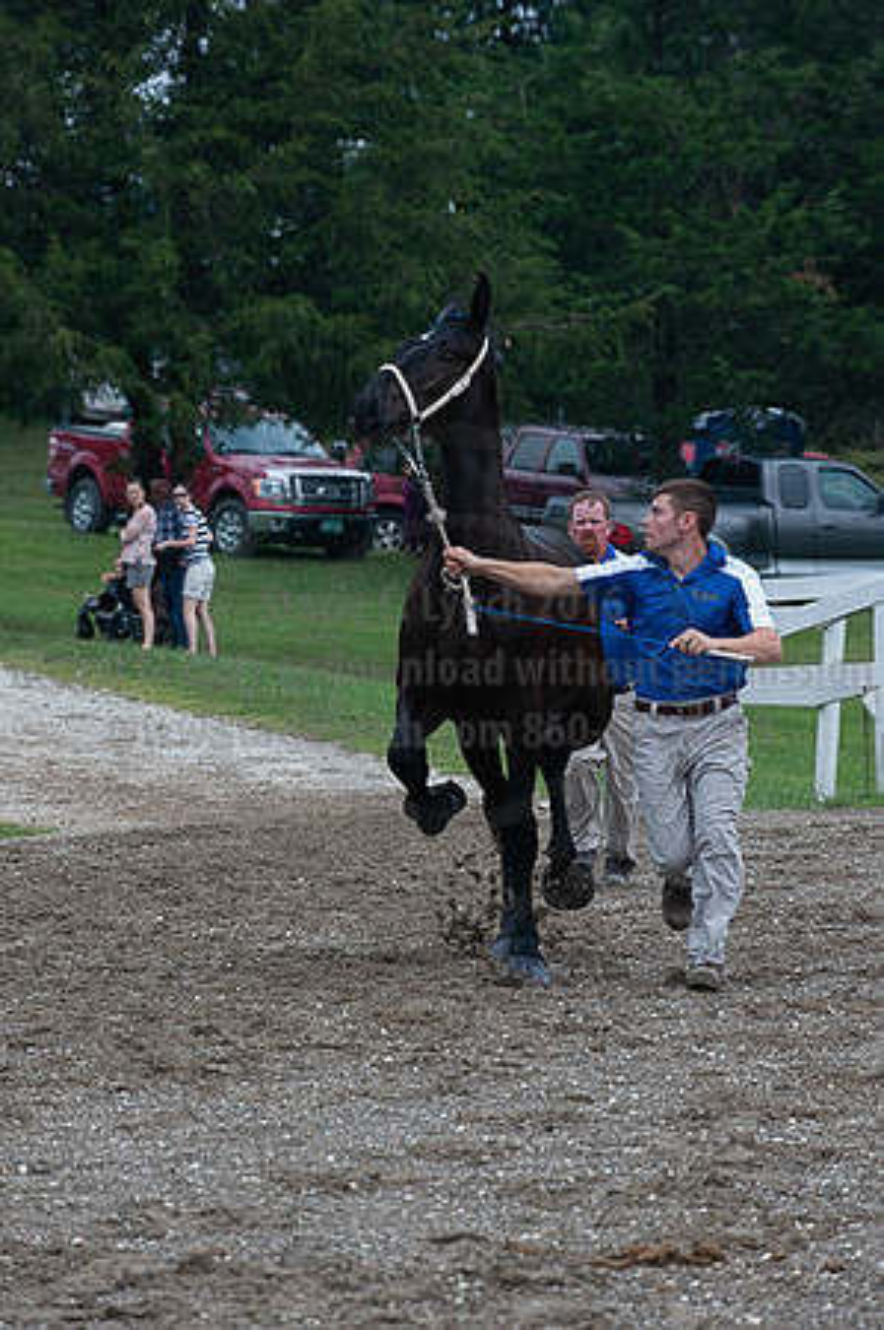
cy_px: 665
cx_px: 442
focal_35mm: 200
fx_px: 7383
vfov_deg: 10.3
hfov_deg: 6.9
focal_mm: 200
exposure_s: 1/1000
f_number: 5.6
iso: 640
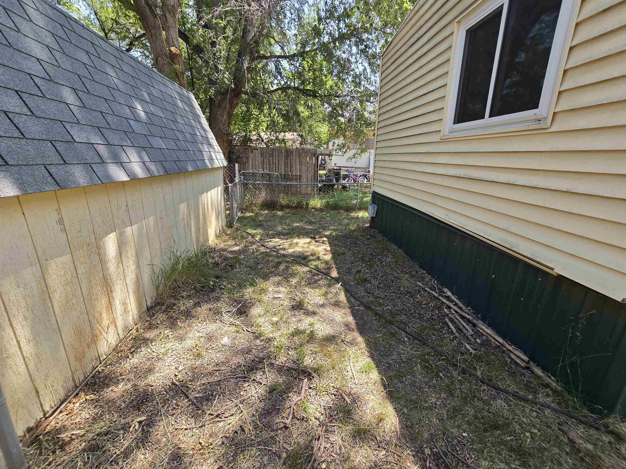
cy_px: 234
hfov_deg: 106.2
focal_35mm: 13
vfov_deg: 89.9
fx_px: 235
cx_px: 313
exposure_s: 1/719
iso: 100
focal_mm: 2.2
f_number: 2.2
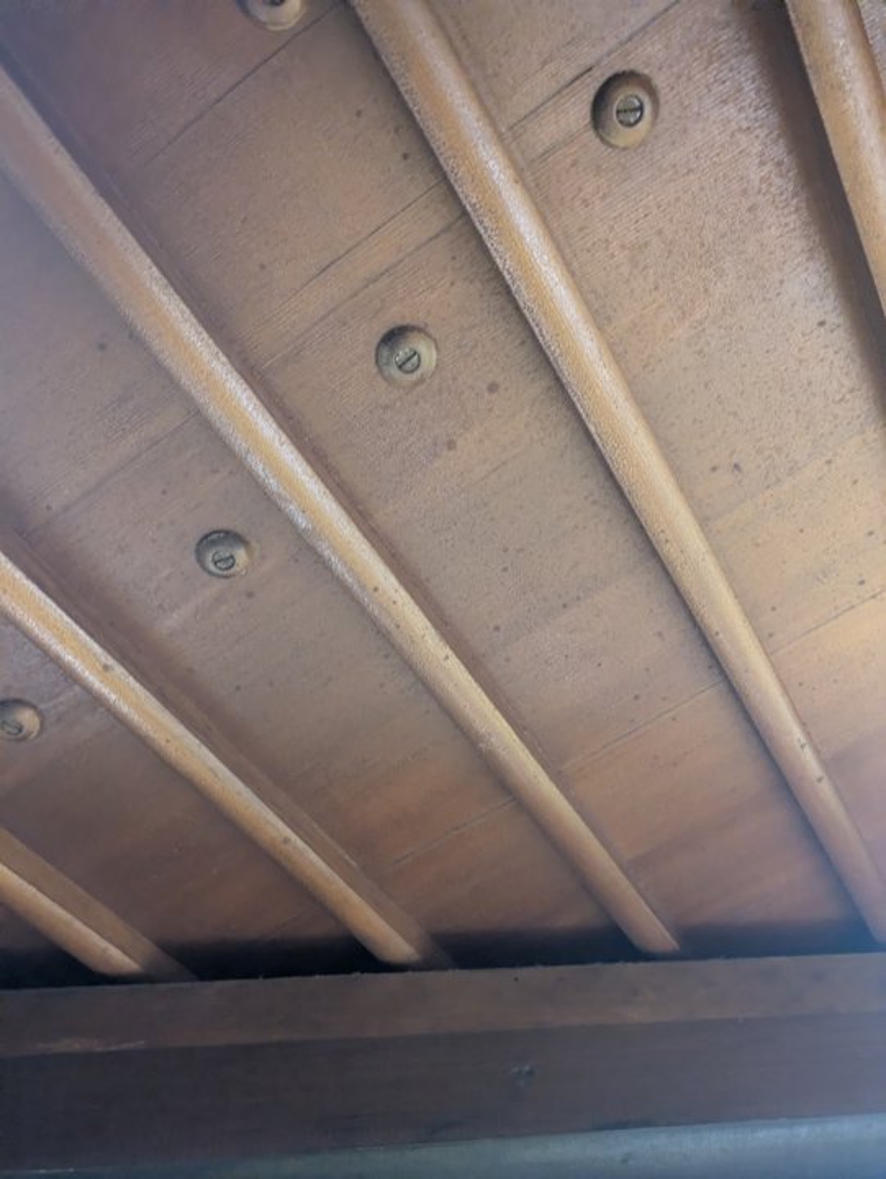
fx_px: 852
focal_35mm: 25
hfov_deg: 54.9
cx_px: 443
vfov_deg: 69.4
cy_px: 590
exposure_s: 1/15
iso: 2633
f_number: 1.89
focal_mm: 5.43
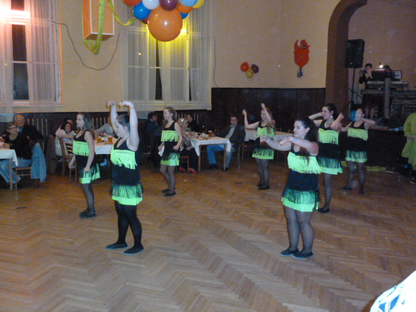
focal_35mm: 32
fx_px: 385
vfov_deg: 44.2
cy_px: 156
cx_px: 208
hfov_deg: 56.8
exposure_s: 1/30
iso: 1000
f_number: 3.5
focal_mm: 5.3
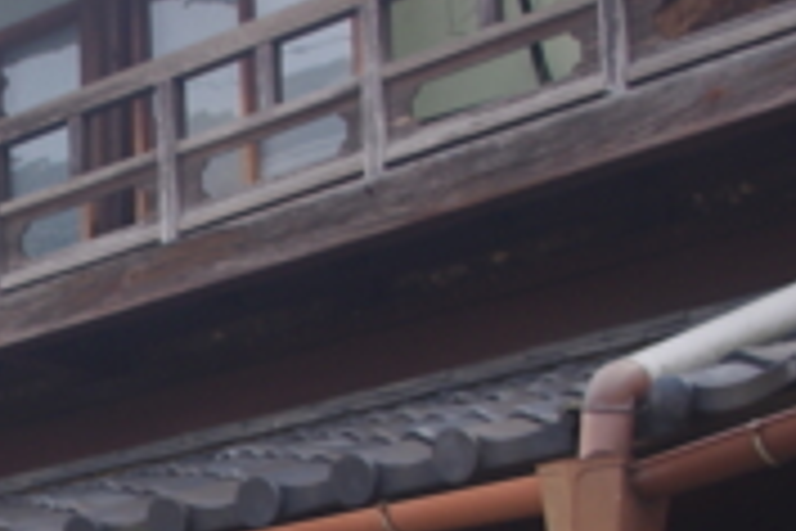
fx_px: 2697
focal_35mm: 122
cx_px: -301
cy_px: 619
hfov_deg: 15.8
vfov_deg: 11.0
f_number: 4
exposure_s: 1/160
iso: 100
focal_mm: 18
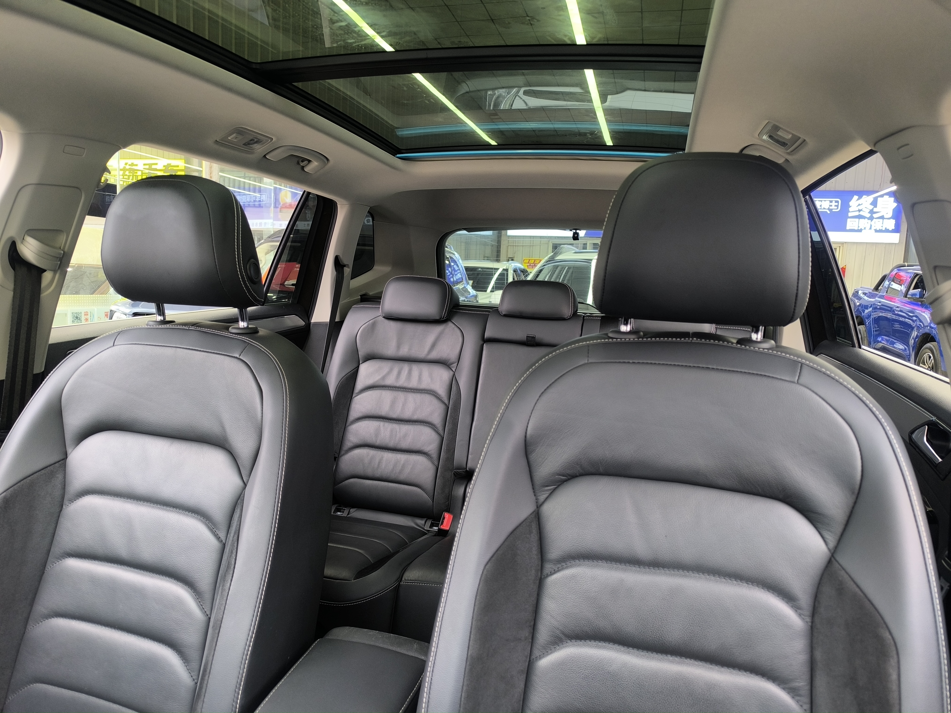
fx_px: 632
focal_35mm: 23
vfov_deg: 58.9
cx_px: 476
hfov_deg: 73.9
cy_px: 356
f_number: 1.65
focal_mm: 6.14
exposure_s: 1/100
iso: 500
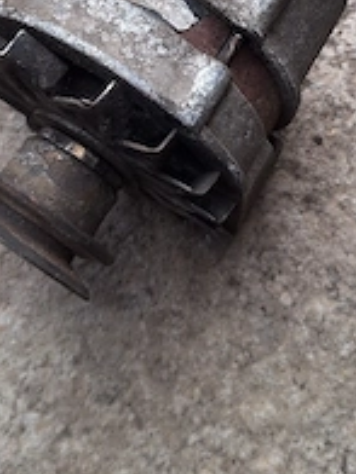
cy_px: 89
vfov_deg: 38.8
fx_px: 644
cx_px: 186
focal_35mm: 47
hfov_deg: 30.9
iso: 40
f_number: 1.8
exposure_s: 1/286
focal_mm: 5.54
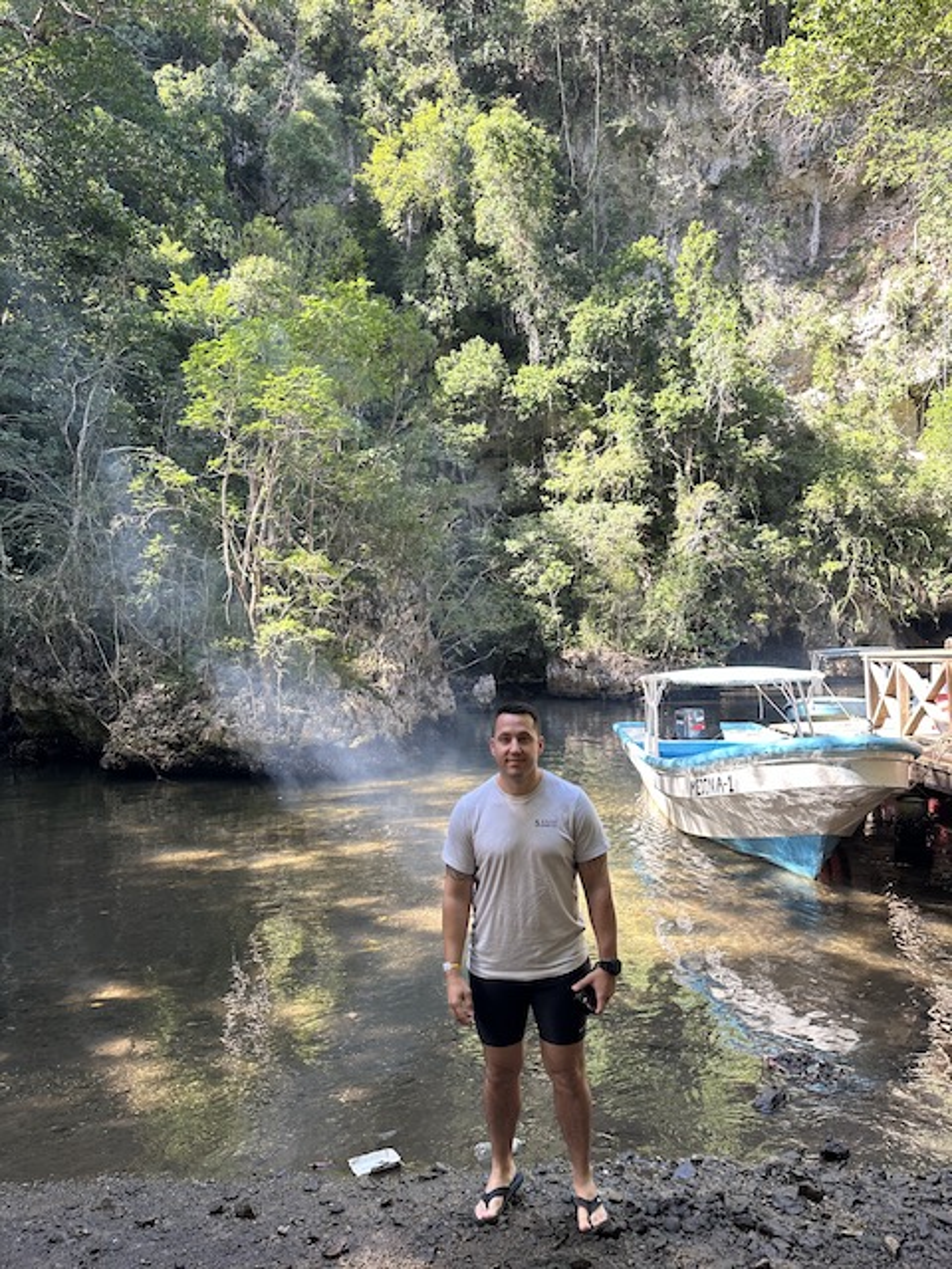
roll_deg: +1.7
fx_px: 880
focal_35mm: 24
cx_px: 476
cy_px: 634
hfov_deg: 56.8
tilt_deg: +2.6
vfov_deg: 71.6
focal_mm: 6.86
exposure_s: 1/161
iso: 64
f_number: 1.78
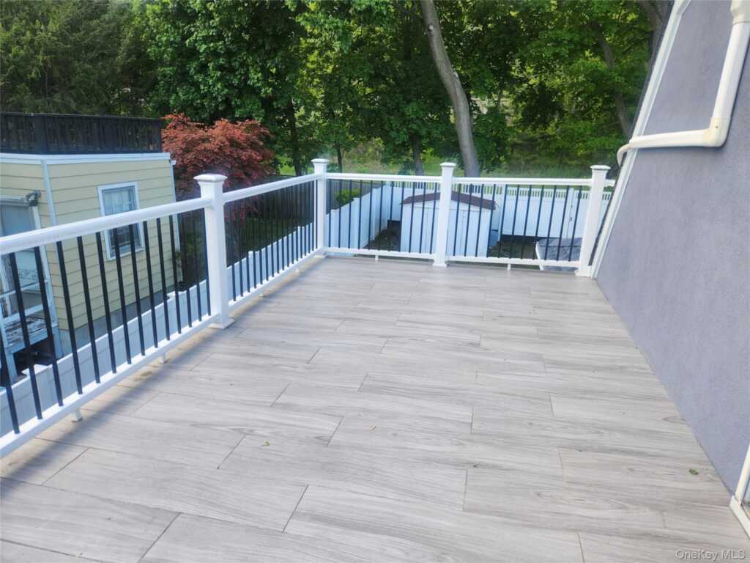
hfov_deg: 73.9
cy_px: 282
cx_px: 375
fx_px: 498
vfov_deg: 58.9
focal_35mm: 23
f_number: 1.8
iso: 25
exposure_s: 1/180
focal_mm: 5.4
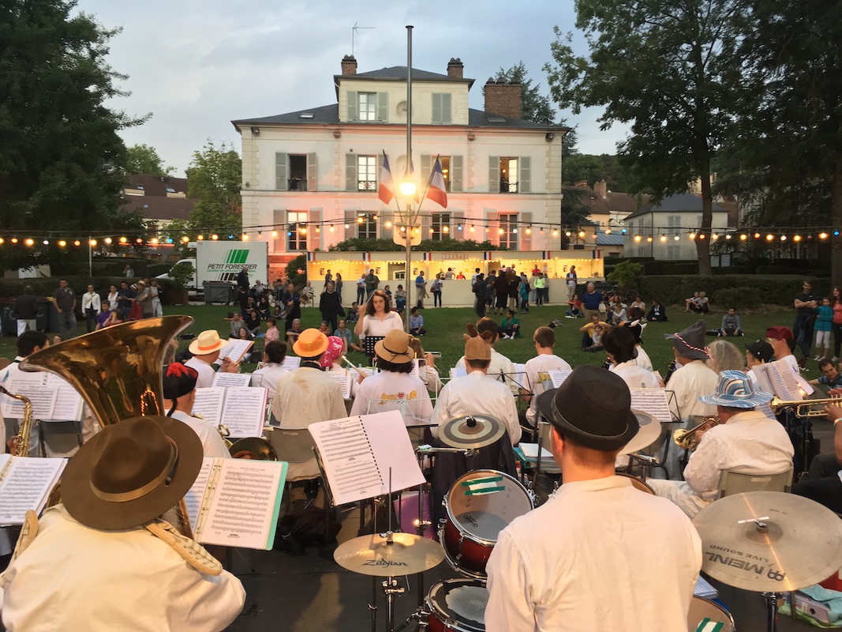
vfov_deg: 48.2
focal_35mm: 29
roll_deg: +0.0
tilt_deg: -2.2
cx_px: 421
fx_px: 705
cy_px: 316
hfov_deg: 61.7
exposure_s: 1/33
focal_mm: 4.15
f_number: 2.2
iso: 80
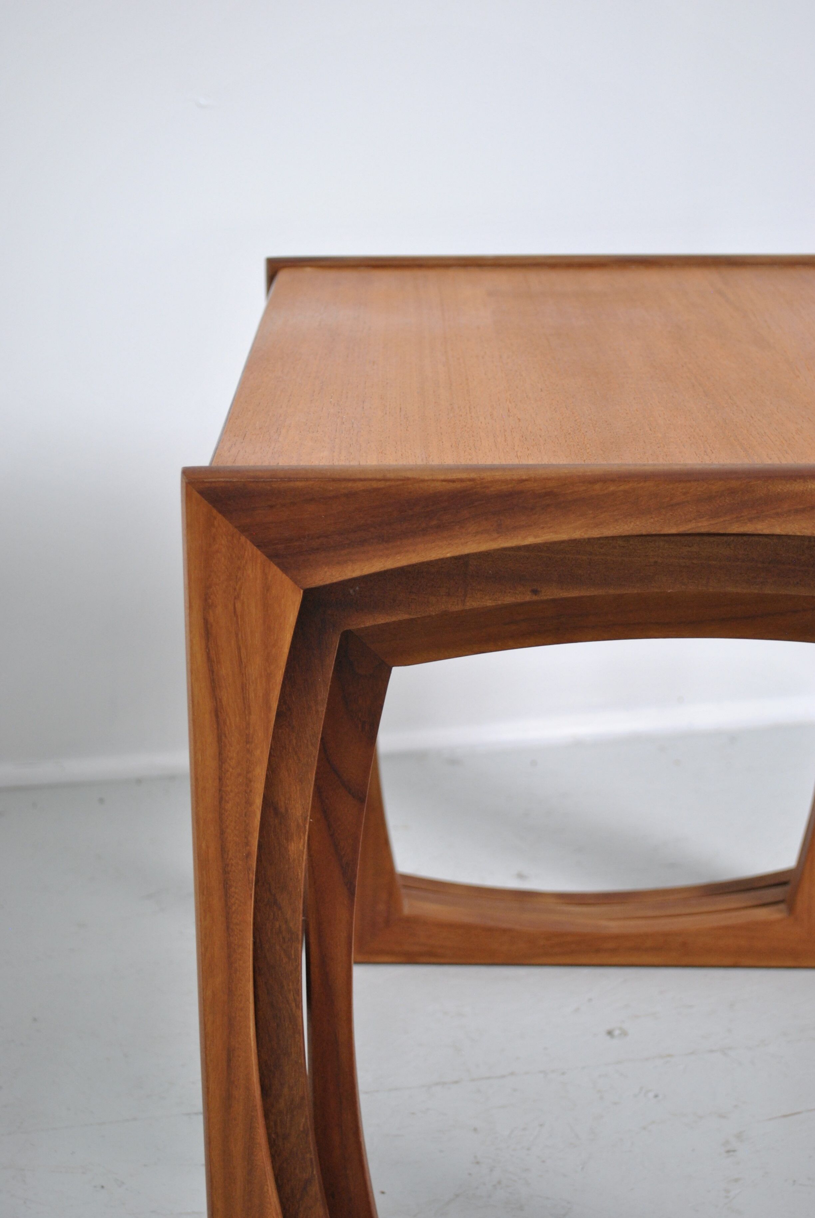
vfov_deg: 36.8
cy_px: 609
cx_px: 408
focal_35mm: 54
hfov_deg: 25.1
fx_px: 1828
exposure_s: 1/30
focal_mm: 36
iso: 450
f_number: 5
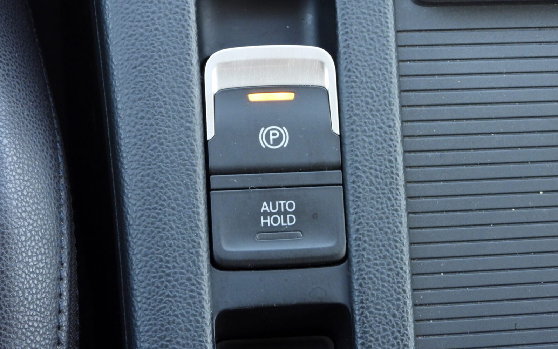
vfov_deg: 11.7
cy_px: 141
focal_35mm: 112
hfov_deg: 18.6
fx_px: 1703
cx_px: 278
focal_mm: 18.9
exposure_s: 1/50
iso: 400
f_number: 4
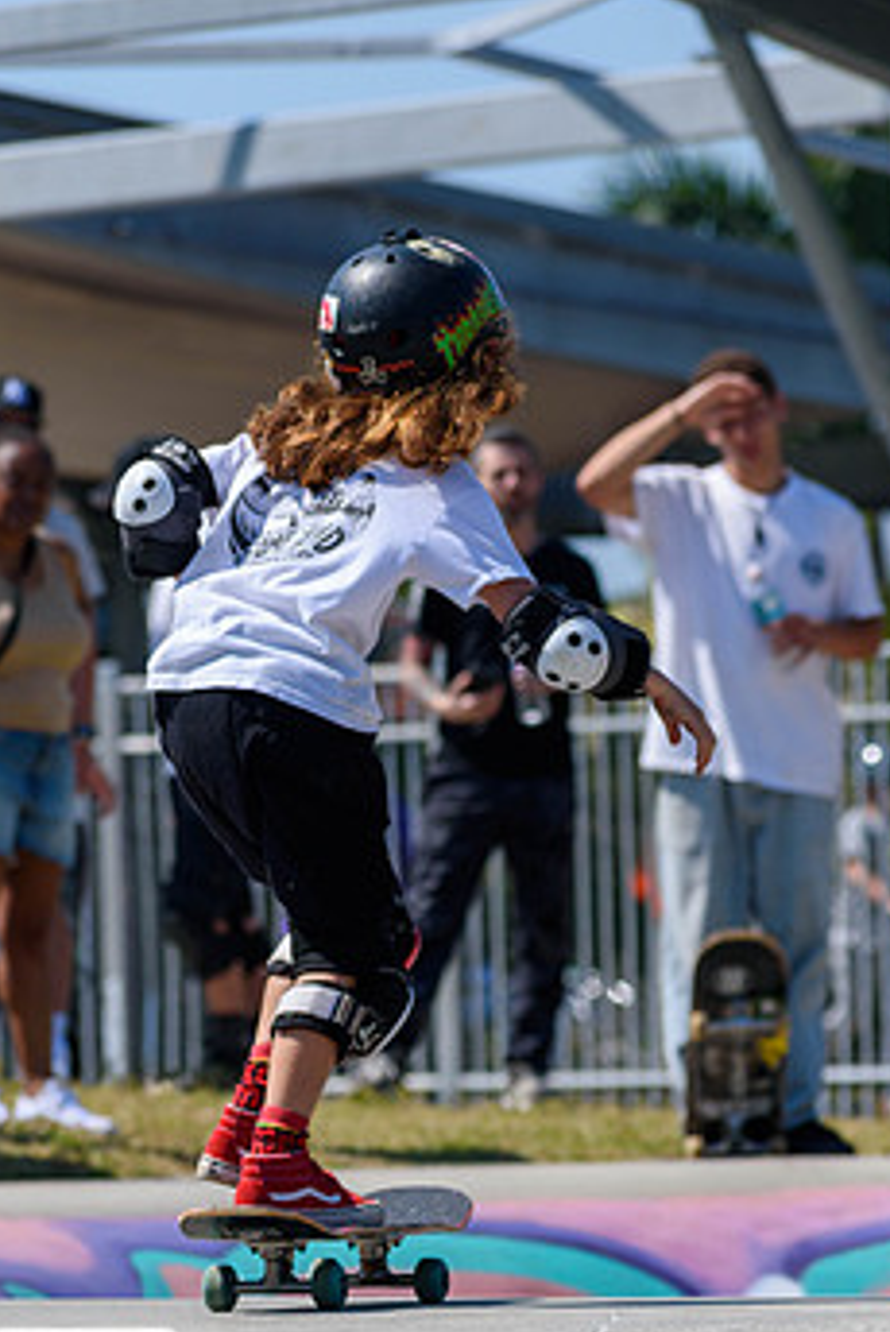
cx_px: 507
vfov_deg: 7.0
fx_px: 10880
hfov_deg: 4.7
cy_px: 860
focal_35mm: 294
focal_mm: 150
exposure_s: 1/2000
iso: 250
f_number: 5.6
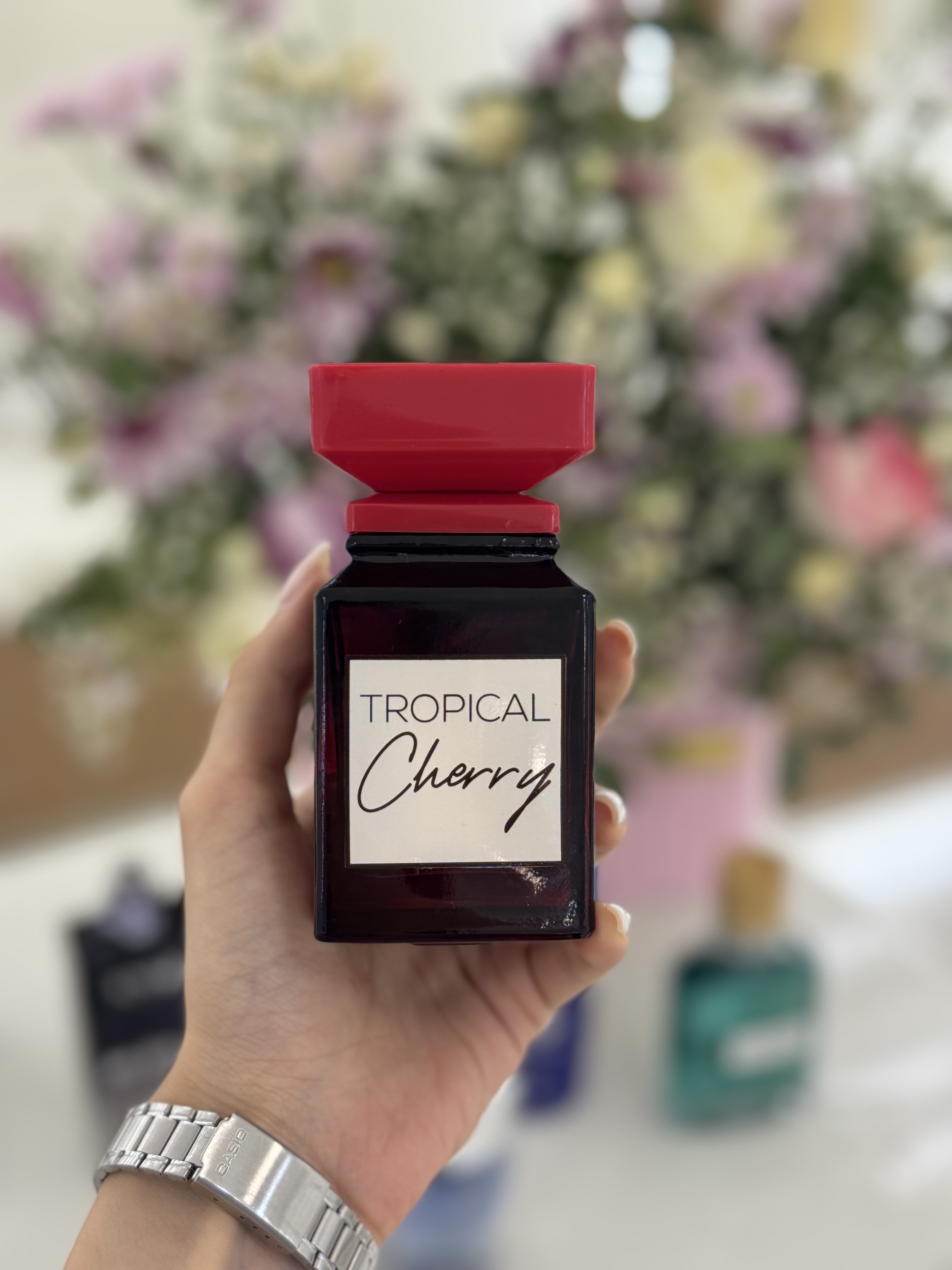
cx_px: 476
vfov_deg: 39.7
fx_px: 1760
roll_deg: -0.9
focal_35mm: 48
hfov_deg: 30.3
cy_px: 635
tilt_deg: -28.3
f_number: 1.78
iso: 64
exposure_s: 1/182
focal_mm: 6.76
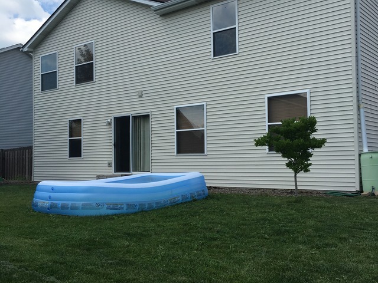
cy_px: 142
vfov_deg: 48.2
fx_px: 317
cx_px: 189
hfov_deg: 61.7
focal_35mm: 29
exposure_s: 1/1479
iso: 25
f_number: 2.2
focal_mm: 4.15
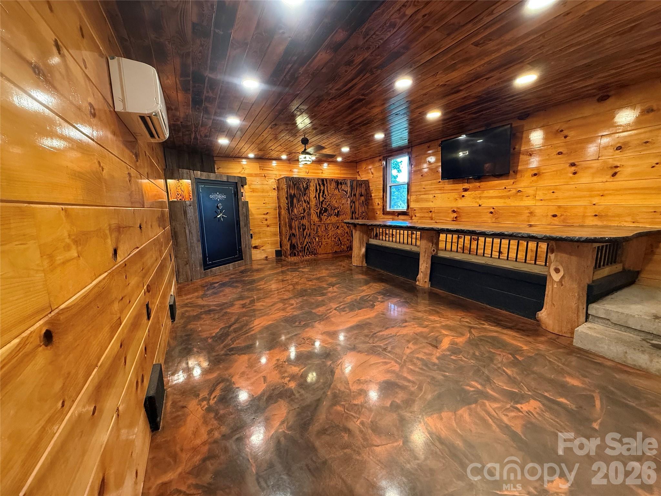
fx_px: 267
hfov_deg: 102.1
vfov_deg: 85.7
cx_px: 330
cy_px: 248
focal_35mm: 14
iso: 500
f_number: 2.2
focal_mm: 2.22
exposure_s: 1/60
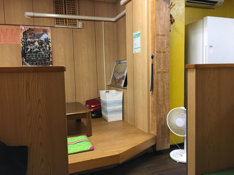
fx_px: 196
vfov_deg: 48.2
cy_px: 88
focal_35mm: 29
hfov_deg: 61.7
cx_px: 117
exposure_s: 1/30
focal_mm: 4.15
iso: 160
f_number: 2.2
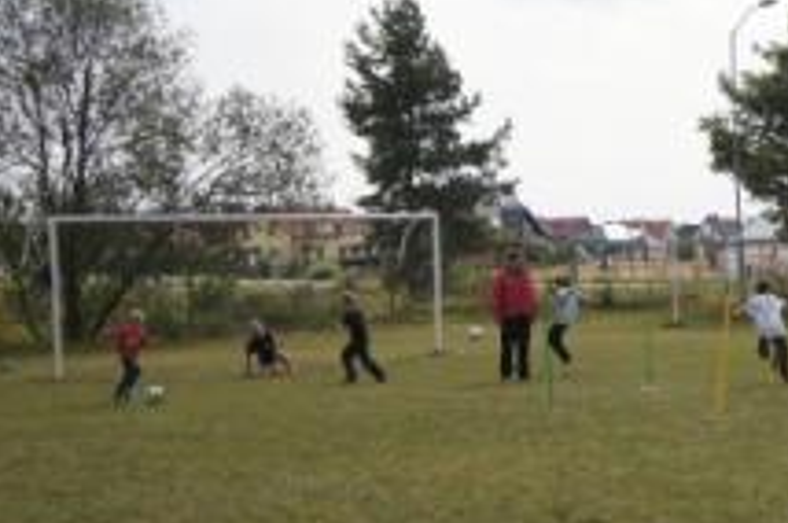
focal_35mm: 88
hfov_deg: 22.5
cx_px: 729
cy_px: 225
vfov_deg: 15.5
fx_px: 1923
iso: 250
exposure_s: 1/2000
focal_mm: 28
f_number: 4.5
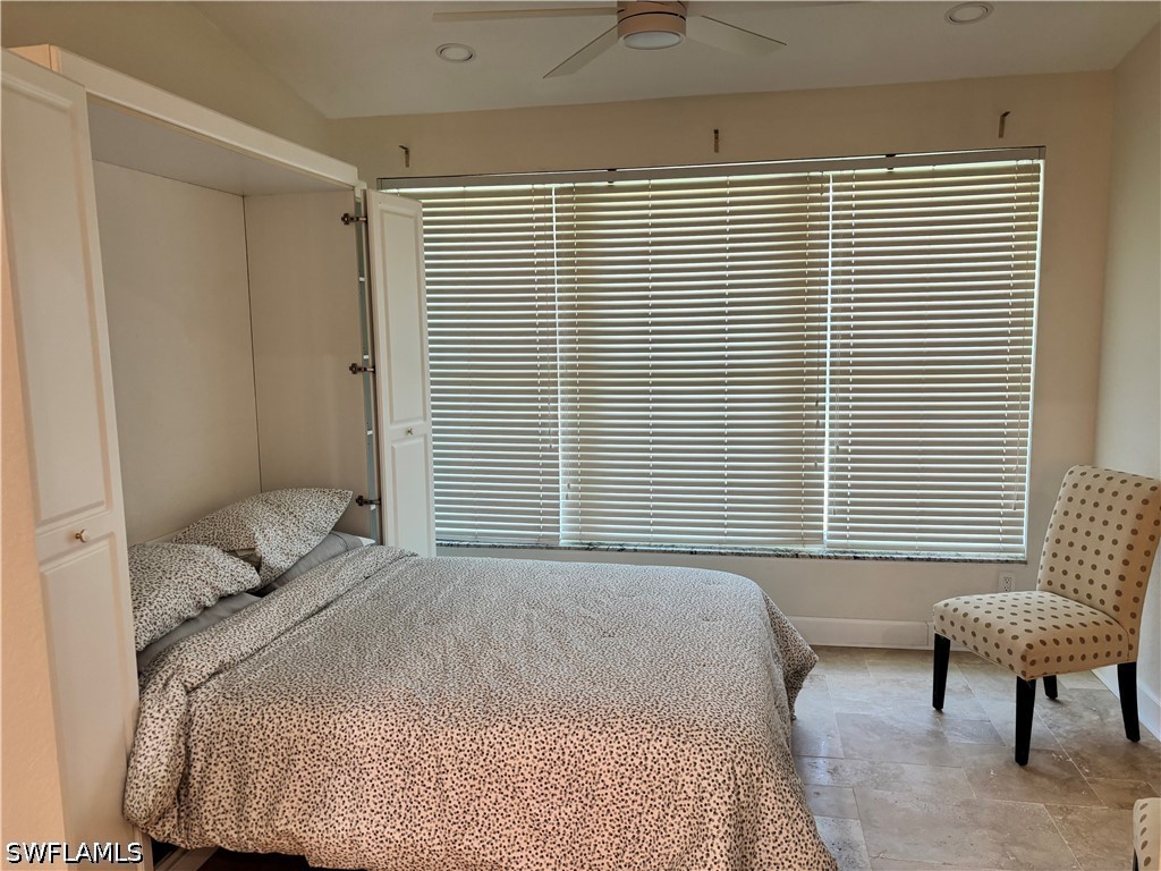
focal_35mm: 26
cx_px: 580
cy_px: 436
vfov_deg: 53.1
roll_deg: -0.5
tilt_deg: -7.6
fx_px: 872
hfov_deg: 67.3
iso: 100
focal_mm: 5.96
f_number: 1.6
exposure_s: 1/60
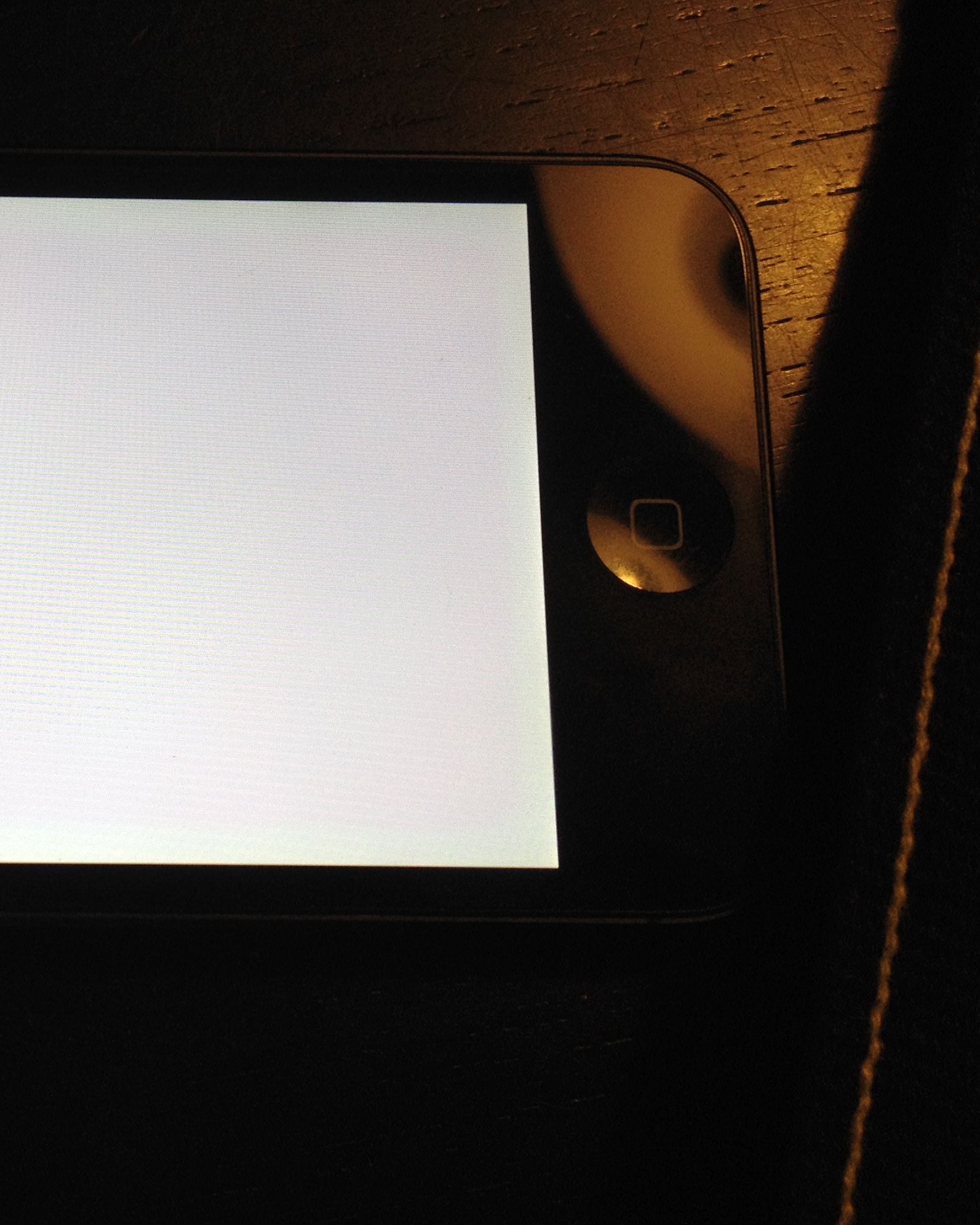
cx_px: 43
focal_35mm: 56
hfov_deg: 26.0
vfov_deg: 33.5
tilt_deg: -77.0
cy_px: 535
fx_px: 2030
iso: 80
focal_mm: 4.28
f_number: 2.4
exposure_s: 1/120
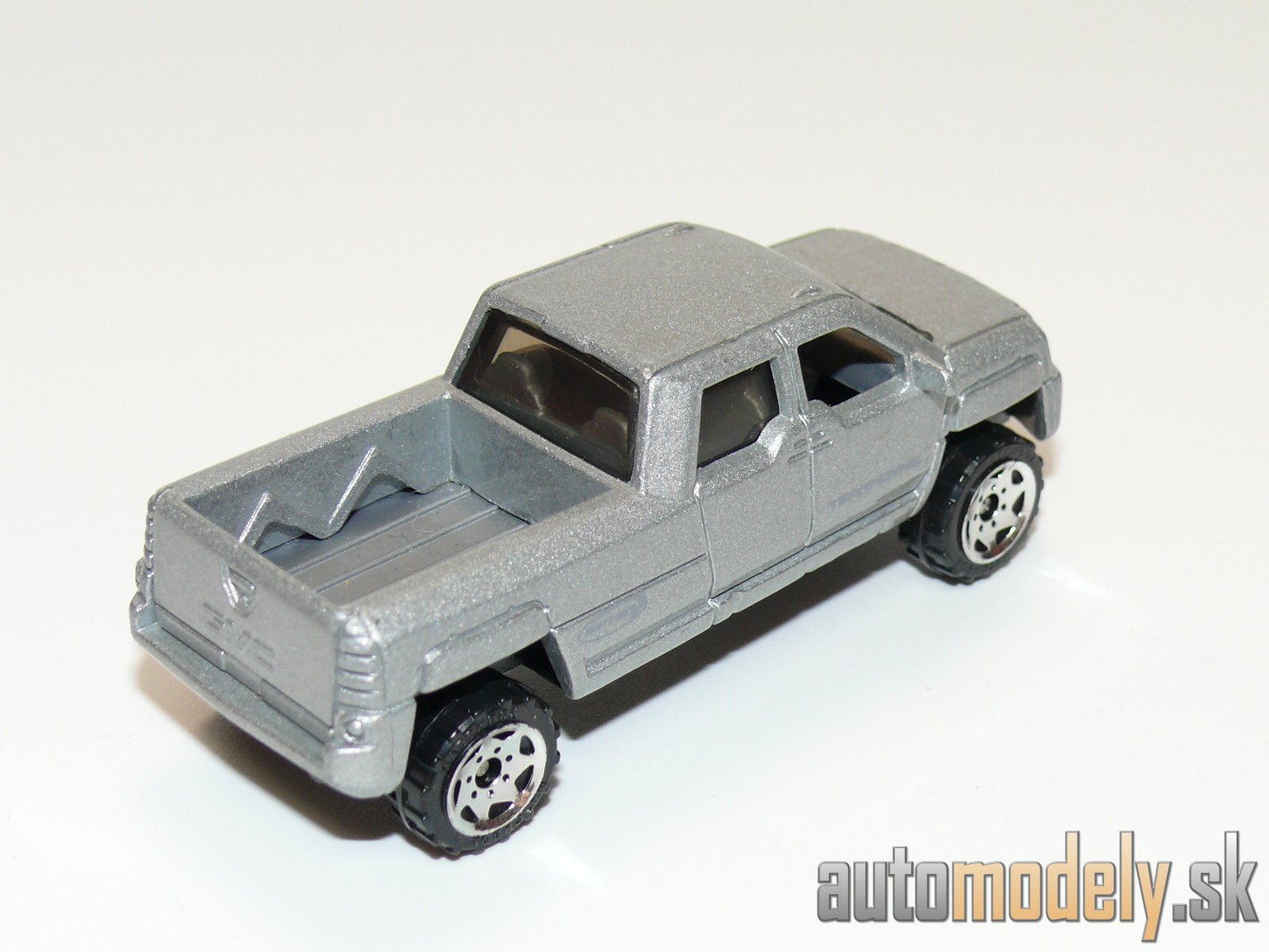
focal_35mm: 82
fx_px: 3006
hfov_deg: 23.8
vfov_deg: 18.0
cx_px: 634
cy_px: 476
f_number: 4
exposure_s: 1/30
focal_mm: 12
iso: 100
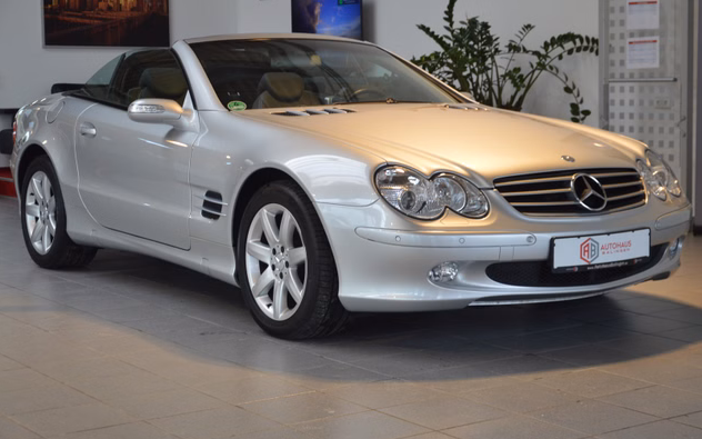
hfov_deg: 31.5
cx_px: 351
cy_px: 217
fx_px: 1244
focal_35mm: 65
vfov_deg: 20.0
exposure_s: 1/50
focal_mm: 42
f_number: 4.8
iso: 400
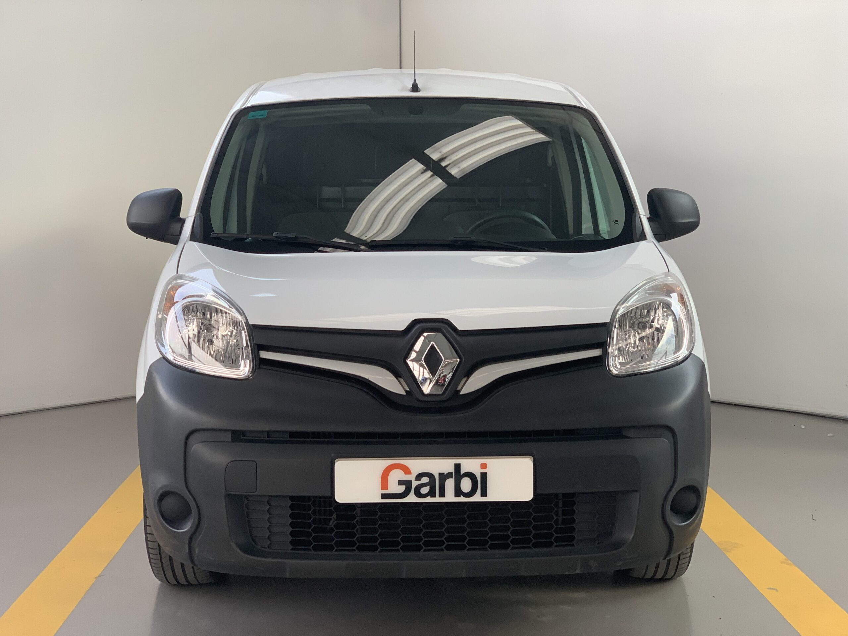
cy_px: 318
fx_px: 1274
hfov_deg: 36.8
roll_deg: -0.2
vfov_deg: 28.0
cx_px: 424
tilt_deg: -4.9
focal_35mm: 52
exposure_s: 1/122
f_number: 2.4
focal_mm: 6
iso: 100
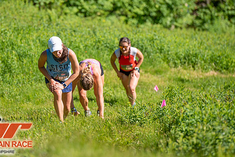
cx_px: 98
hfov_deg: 7.7
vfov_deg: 5.1
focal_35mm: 268
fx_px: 1750
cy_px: 56
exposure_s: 1/800
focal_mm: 200
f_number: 3.5
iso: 100
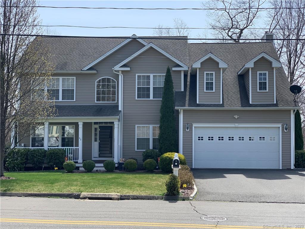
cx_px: 152
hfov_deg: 36.8
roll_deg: -1.0
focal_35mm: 52
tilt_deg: +2.8
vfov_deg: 28.0
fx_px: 458
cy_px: 114
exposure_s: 1/533
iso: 16
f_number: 2.4
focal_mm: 6
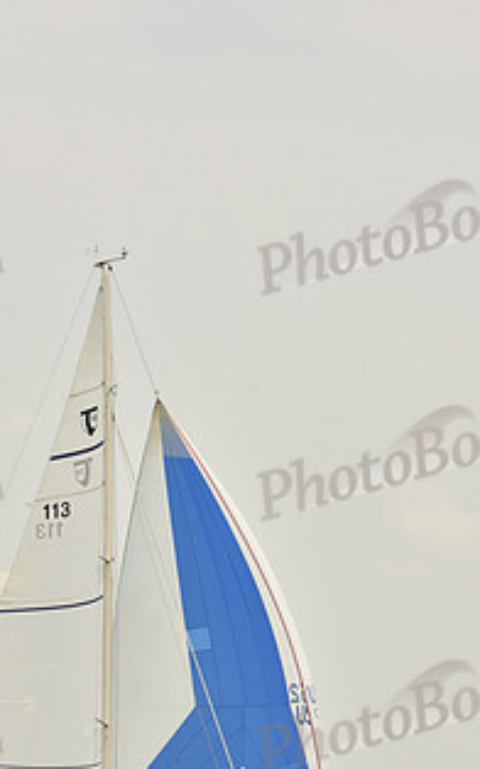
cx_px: 131
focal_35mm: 160
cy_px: 620
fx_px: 3352
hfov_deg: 8.2
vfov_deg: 13.0
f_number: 11
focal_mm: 85
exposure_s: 1/640
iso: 250
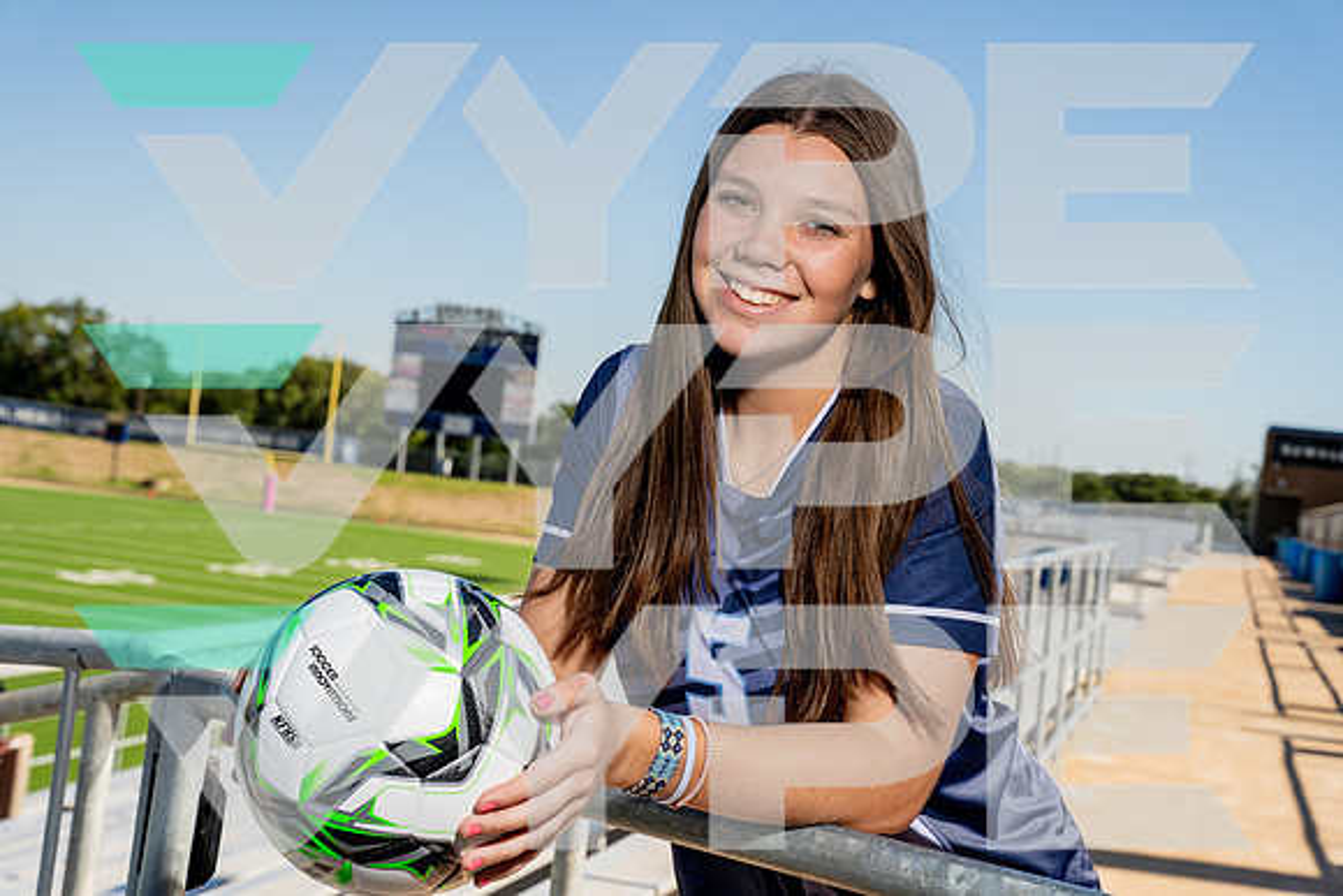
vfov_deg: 22.6
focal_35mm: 60
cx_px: 672
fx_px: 2239
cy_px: 448
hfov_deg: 33.4
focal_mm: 60
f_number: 8
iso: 100
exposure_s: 1/250
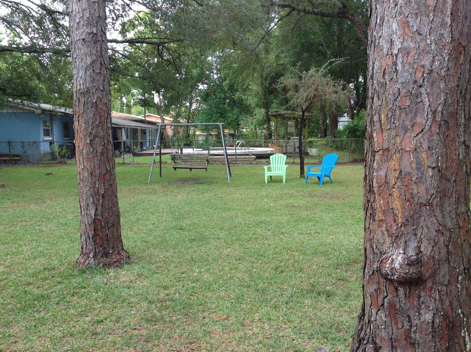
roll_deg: -0.1
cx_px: 223
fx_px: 503
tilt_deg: -2.0
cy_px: 179
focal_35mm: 37
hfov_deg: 50.2
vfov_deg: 38.6
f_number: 2.4
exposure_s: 1/141
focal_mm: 4.28
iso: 50
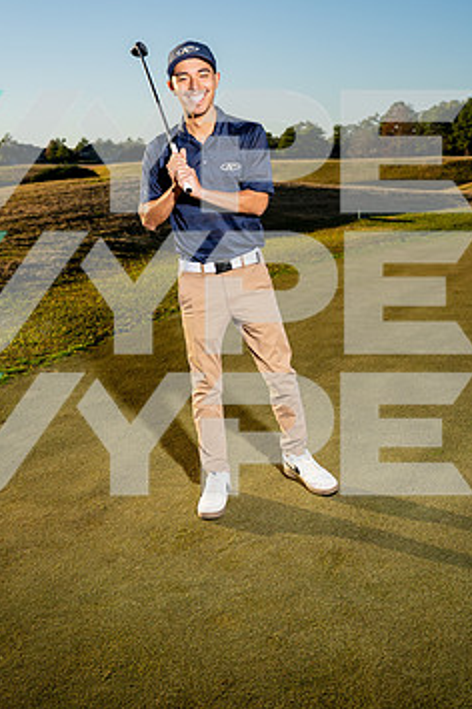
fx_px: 924
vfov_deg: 41.8
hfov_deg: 28.6
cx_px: 182
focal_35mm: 47
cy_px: 294
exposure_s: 1/1250
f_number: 4
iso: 100
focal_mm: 37
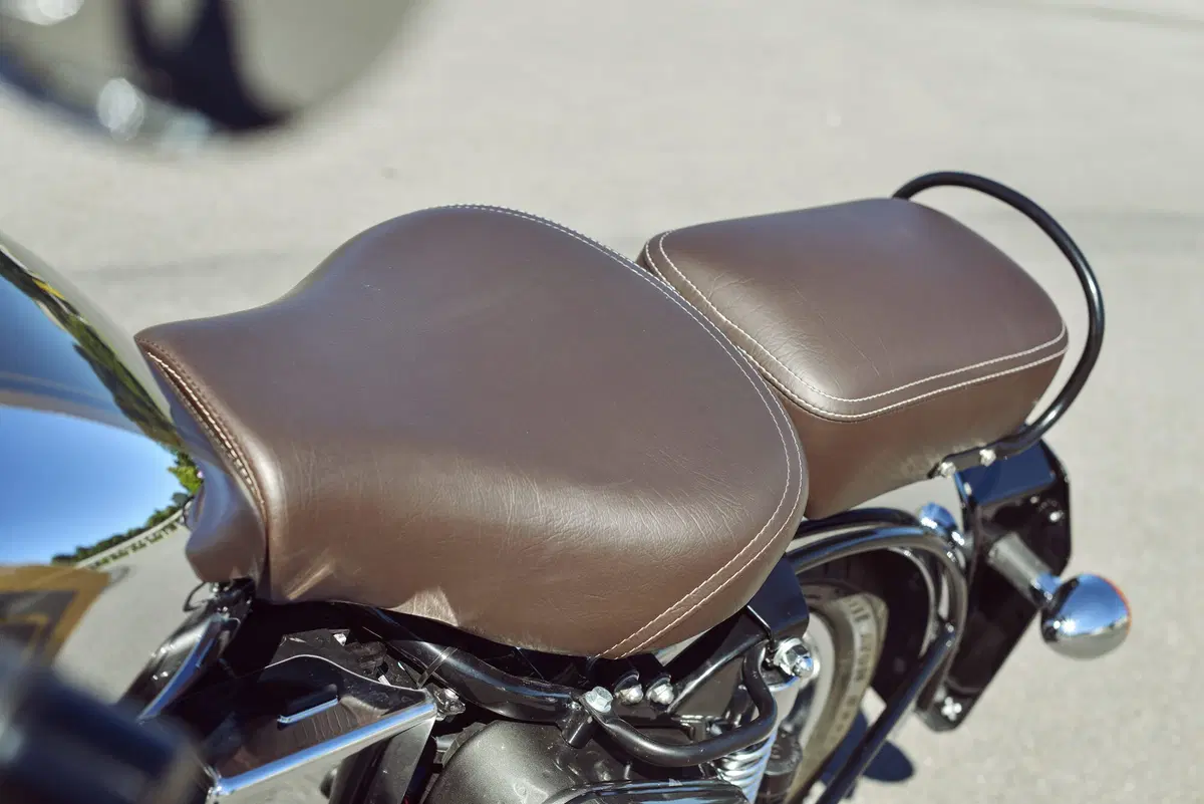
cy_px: 402
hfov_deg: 39.6
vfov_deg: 27.0
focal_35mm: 50
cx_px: 602
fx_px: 1673
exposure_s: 1/320
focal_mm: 50
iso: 100
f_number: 5.6
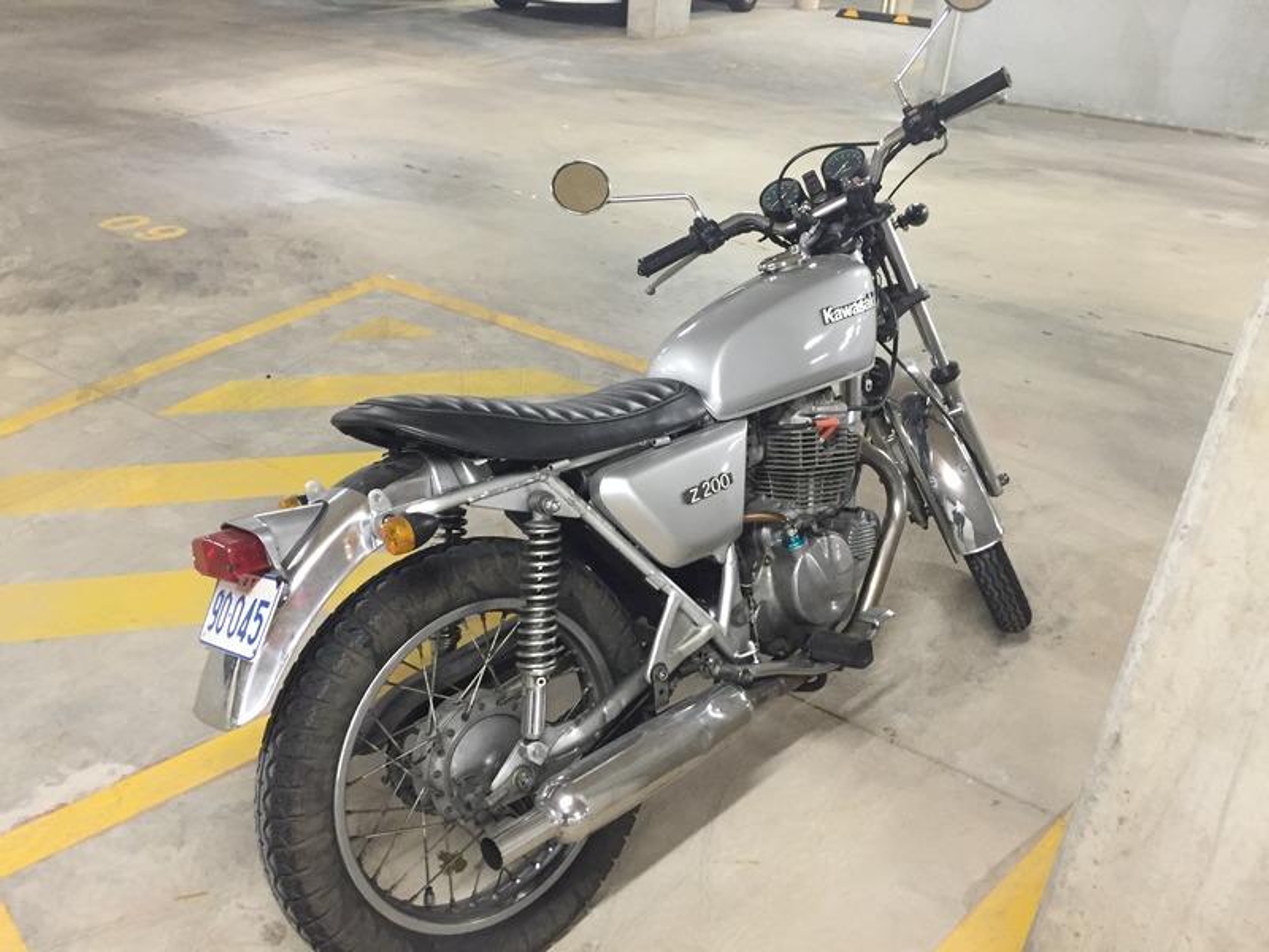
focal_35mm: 29
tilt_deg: -29.0
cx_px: 634
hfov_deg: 61.7
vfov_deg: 48.2
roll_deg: -3.7
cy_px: 476
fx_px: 1063
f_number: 2.2
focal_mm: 4.15
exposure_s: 1/20
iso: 250
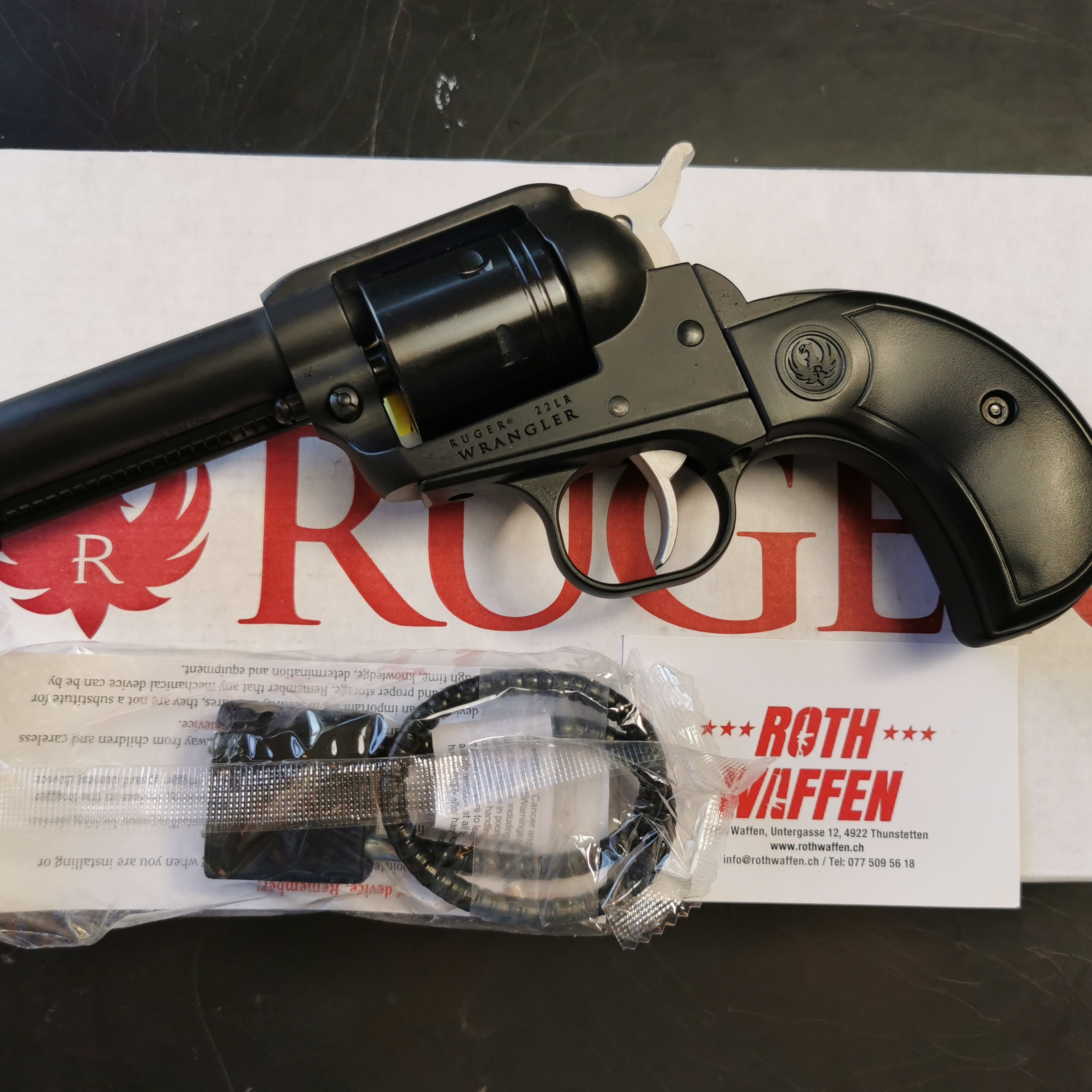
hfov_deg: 51.1
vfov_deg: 51.1
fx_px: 1142
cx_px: 582
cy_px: 545
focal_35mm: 32
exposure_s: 1/193
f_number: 1.6
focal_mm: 5.56
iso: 50
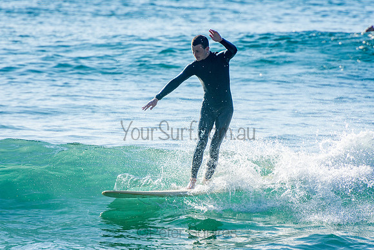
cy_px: 125
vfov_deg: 2.3
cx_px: 187
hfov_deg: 3.4
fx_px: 6234
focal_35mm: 600
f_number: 5.6
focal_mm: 400
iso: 220
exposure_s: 1/1250
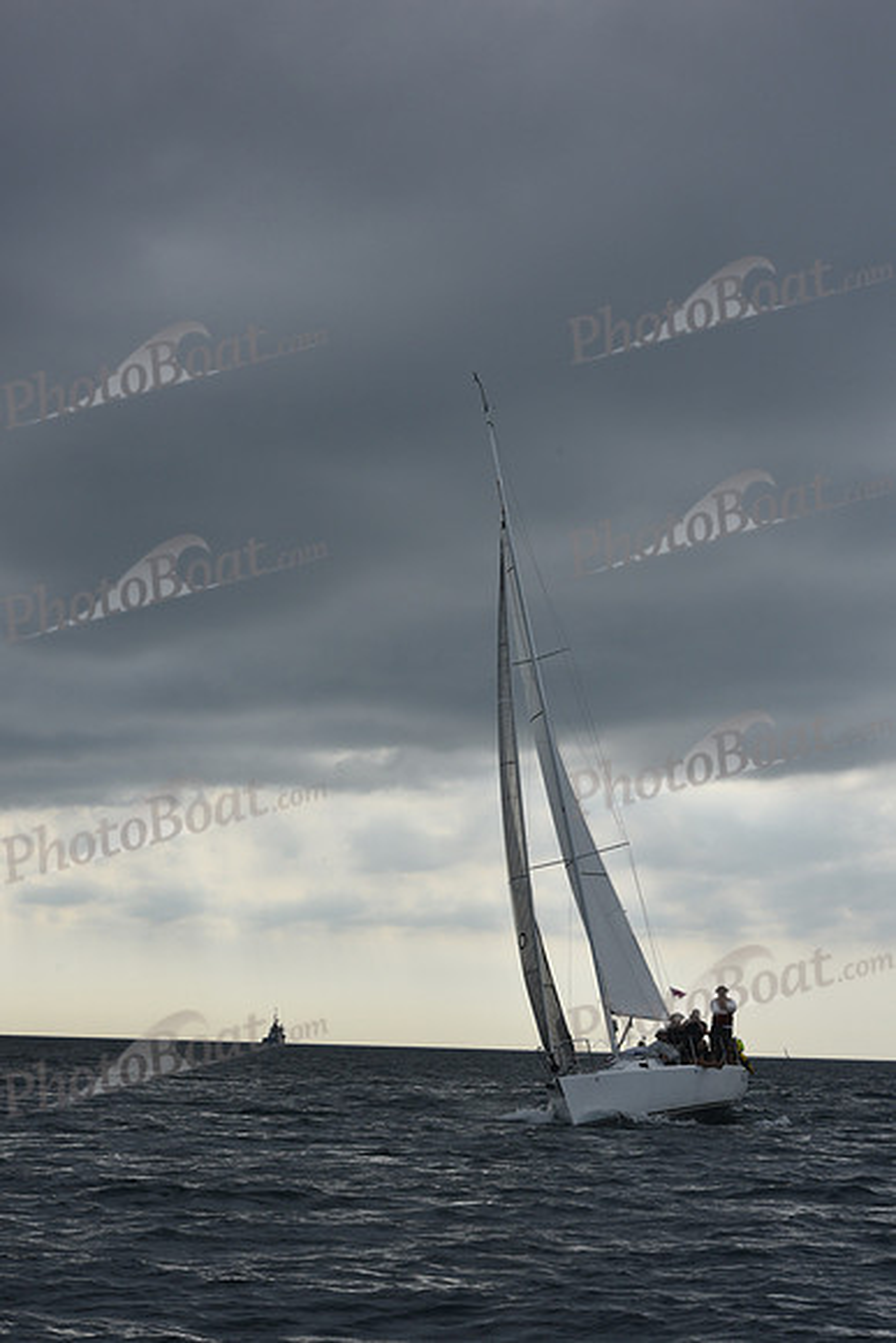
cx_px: 448
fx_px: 2985
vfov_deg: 25.4
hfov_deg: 17.1
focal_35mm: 80
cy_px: 672
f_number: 13
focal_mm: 80
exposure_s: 1/800
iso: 250
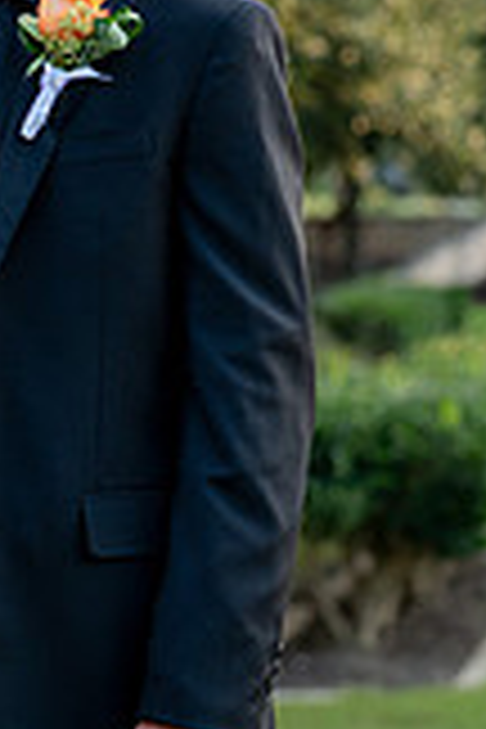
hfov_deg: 6.5
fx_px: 4272
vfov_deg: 9.7
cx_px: -101
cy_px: 257
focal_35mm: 211
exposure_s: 1/400
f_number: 2.5
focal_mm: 50
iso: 320
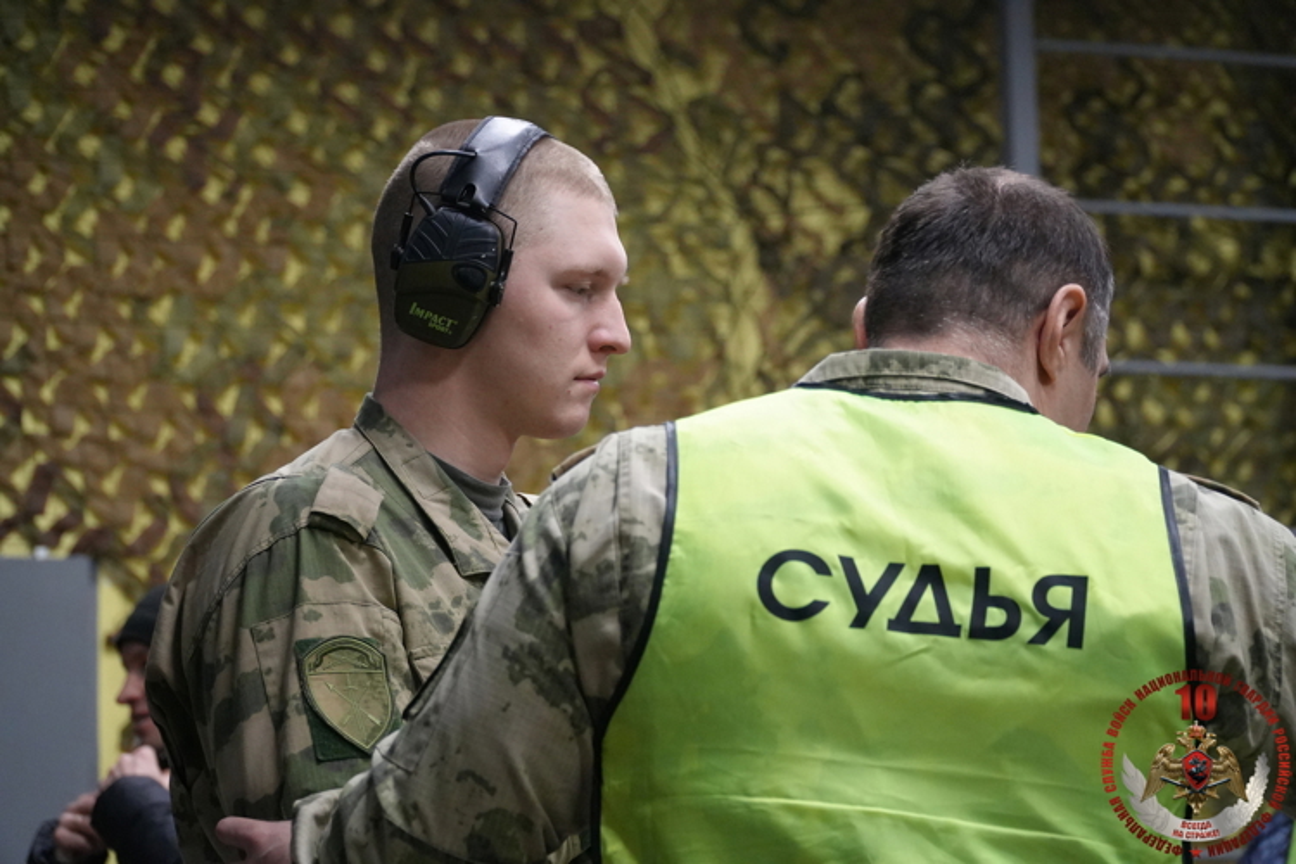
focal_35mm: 110
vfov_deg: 12.5
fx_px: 3942
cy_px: 432
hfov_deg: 18.7
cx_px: 648
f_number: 4
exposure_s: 1/160
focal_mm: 73
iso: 2500
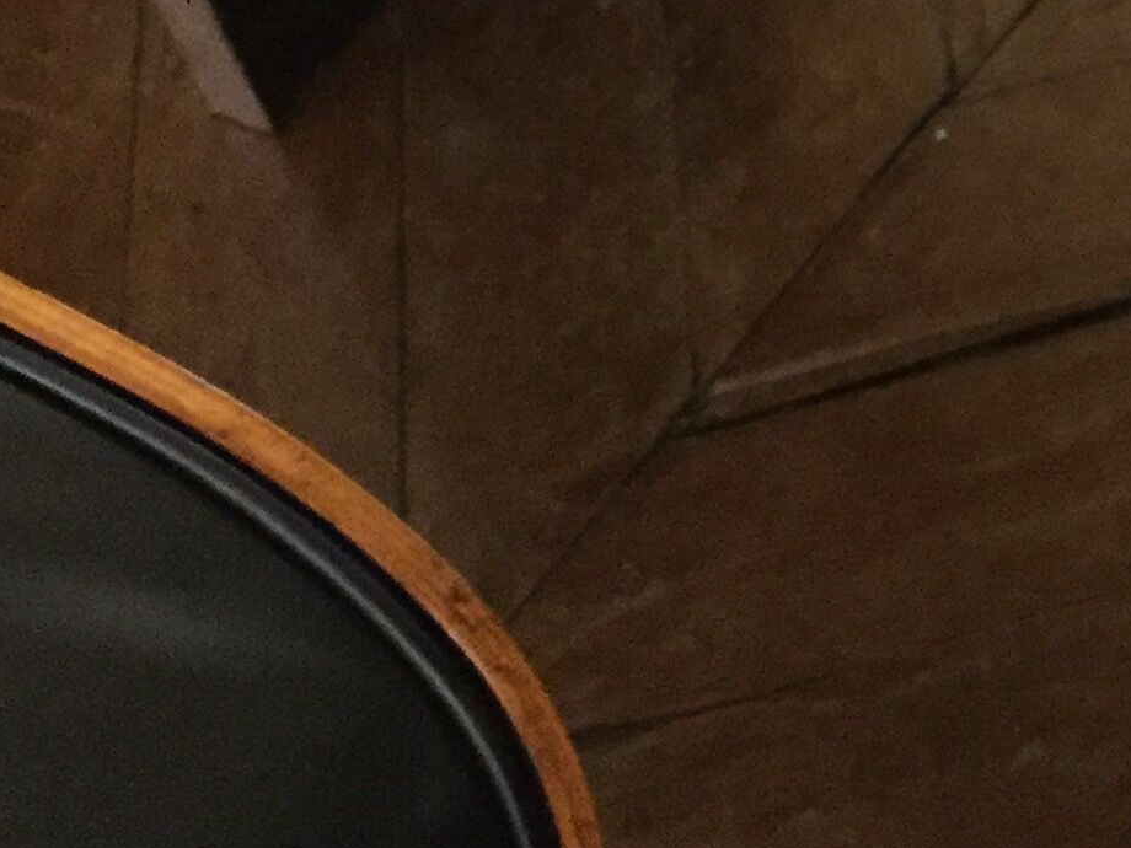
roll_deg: +11.5
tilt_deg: -42.0
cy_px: -493
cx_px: 1099
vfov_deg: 12.7
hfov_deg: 17.5
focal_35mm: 110
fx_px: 3594
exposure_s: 1/33
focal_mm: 3.3
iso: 250
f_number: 2.4
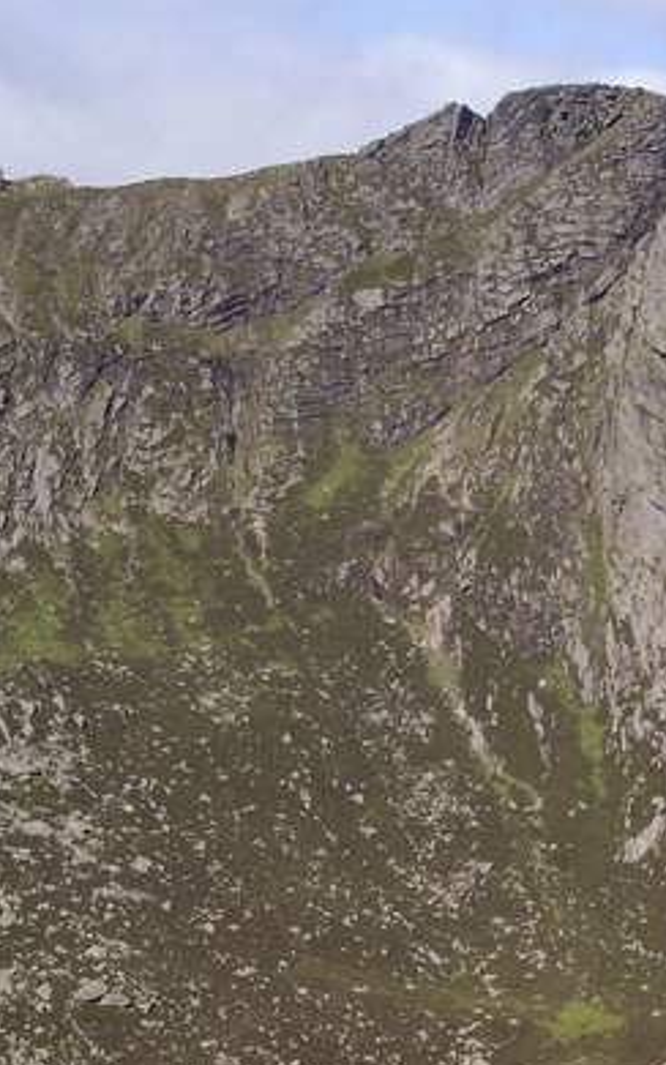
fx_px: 3685
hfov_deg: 10.2
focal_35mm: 127
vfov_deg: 16.4
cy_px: 572
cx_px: 734
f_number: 6.7
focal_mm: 16
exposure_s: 1/350
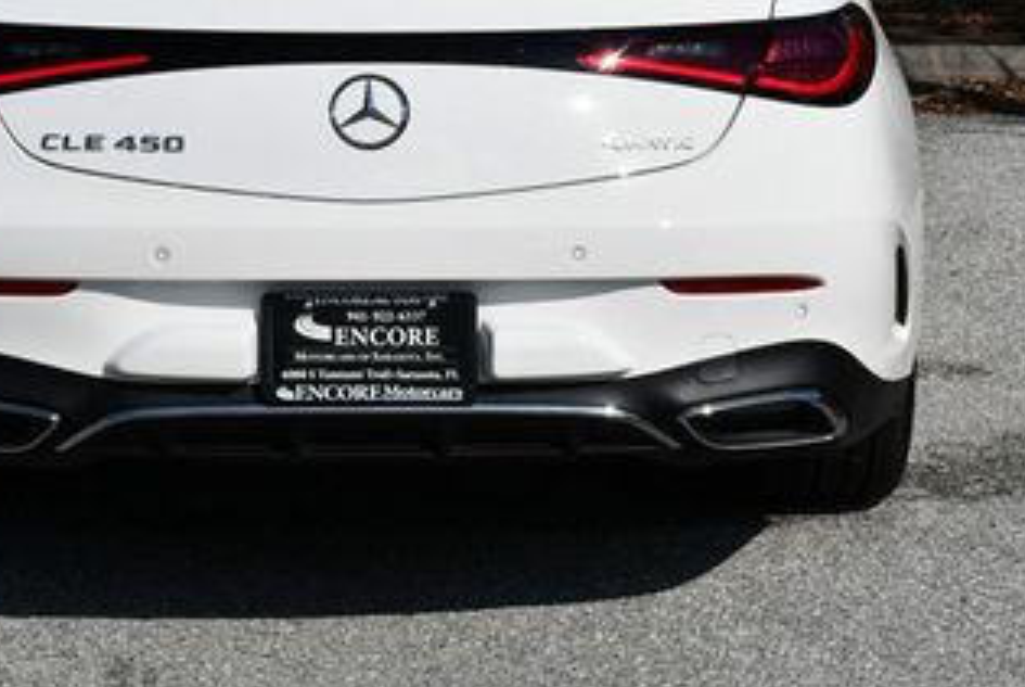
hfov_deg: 14.8
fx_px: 3935
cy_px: 42
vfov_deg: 9.9
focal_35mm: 138
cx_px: 316
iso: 100
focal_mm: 34
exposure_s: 1/400
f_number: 10
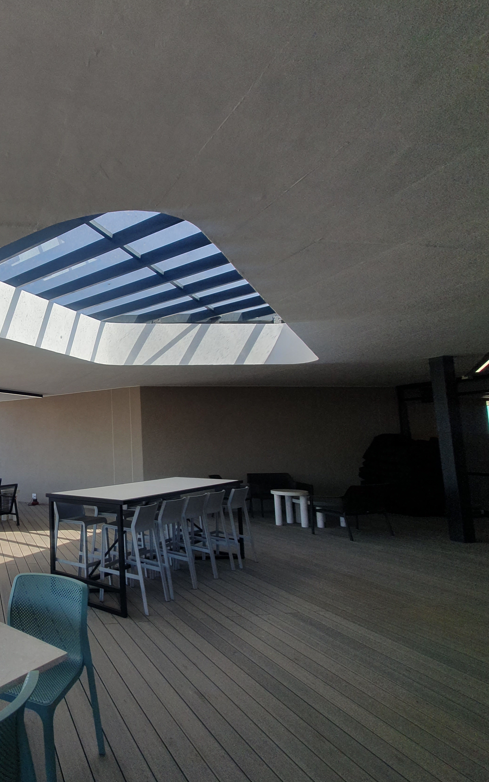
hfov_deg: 50.8
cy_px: 394
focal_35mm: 19
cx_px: 5
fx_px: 405
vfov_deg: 88.0
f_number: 2.2
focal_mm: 1.8
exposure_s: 1/492
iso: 50
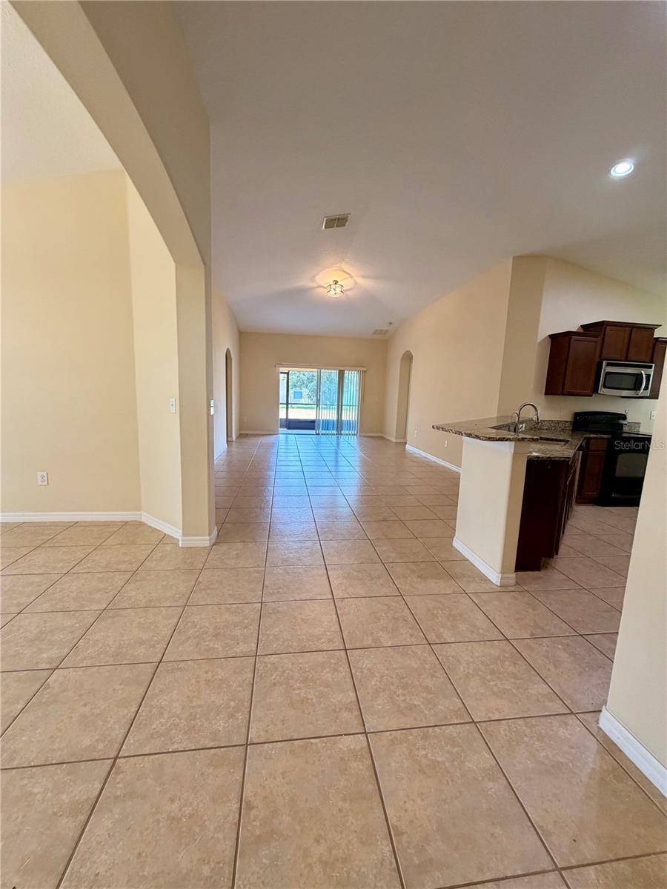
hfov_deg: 85.7
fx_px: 360
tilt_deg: -8.4
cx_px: 334
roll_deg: -1.7
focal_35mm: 14
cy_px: 444
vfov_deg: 102.1
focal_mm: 2.22
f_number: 2.2
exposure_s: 1/120
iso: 320
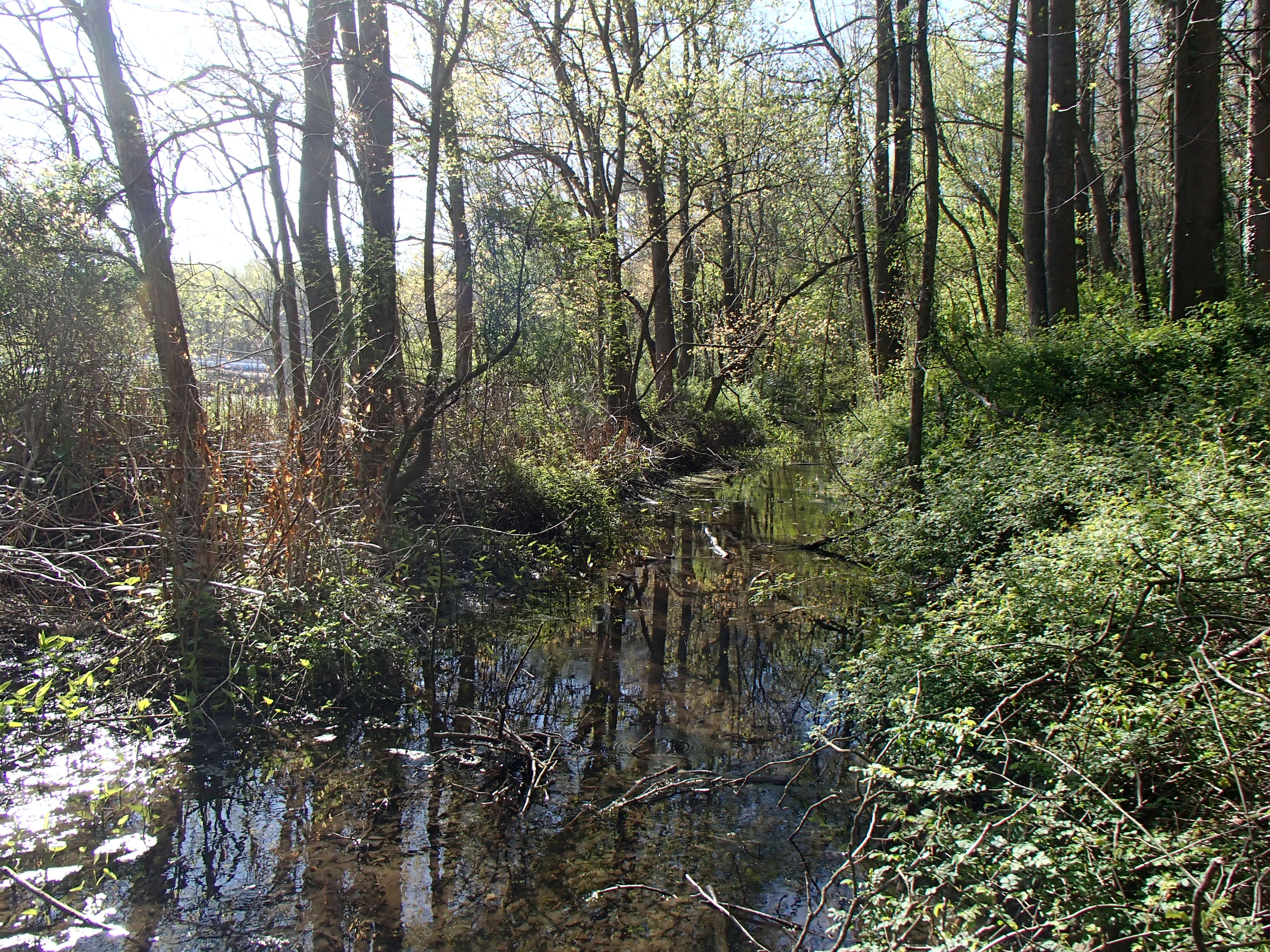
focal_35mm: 28
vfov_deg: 49.7
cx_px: 635
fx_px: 1027
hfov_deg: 63.4
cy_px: 476
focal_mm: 5
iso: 100
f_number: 3.9
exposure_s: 1/250
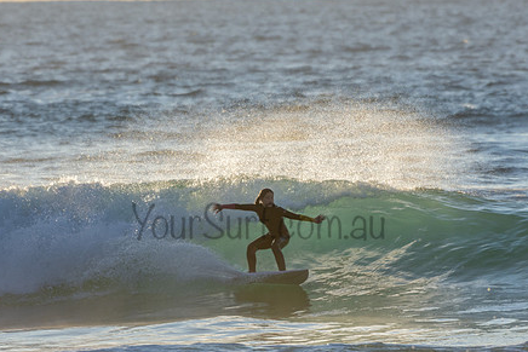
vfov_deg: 1.8
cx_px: 257
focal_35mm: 779
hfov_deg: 2.6
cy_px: 211
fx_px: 11428
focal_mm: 390
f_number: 5.6
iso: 220
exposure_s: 1/1250
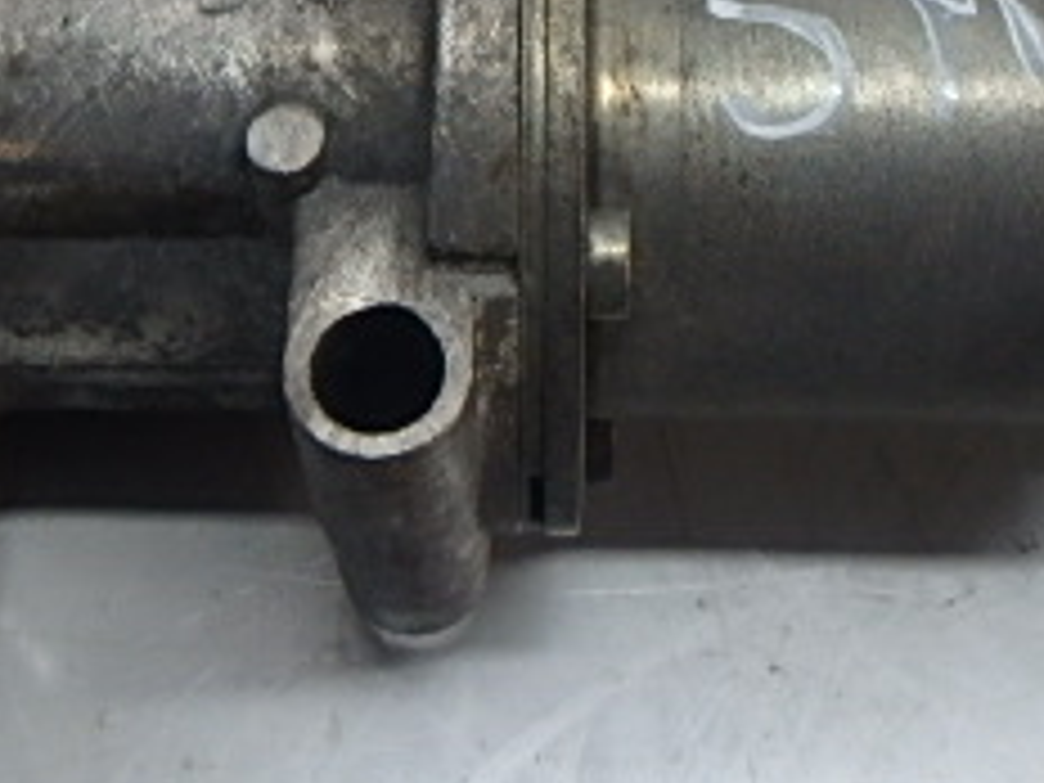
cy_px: 14
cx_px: 486
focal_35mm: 58
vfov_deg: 24.2
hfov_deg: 33.2
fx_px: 1749
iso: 200
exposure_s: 1/50
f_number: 3.5
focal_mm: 3.7
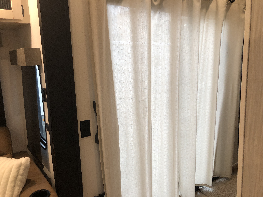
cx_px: 132
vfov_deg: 49.7
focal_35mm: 28
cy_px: 98
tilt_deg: -10.0
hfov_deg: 63.4
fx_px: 213
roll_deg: +1.4
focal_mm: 3.99
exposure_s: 1/24
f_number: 1.8
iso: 40
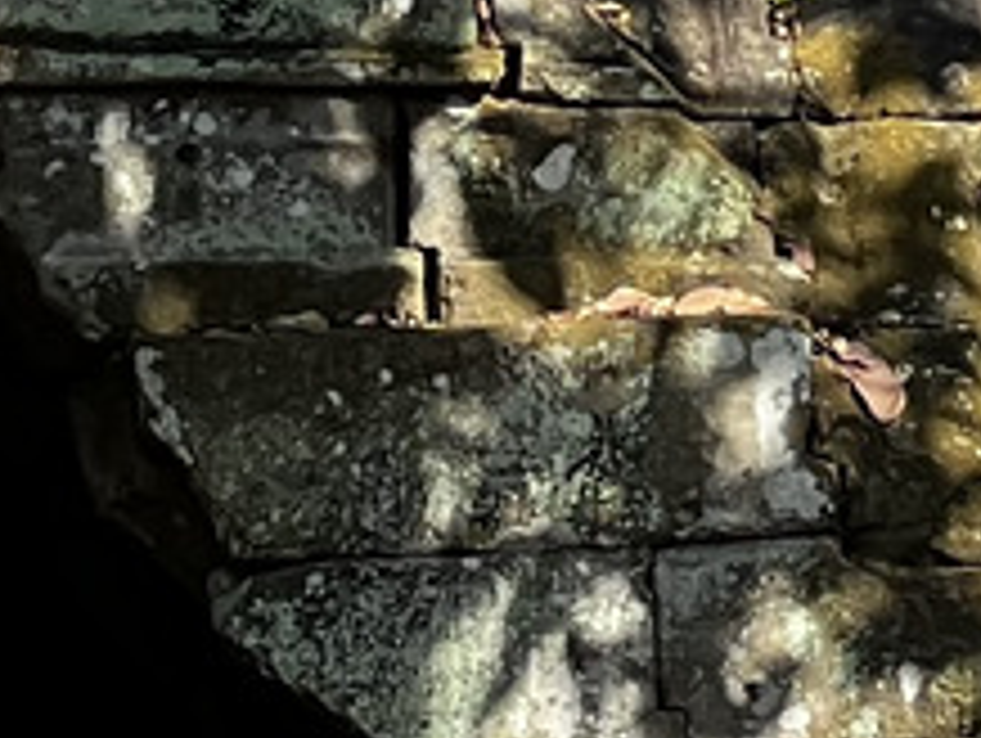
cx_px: -410
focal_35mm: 564
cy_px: 1422
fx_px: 16001
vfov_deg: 2.6
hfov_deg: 3.5
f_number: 2.8
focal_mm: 9
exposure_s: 1/99
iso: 40
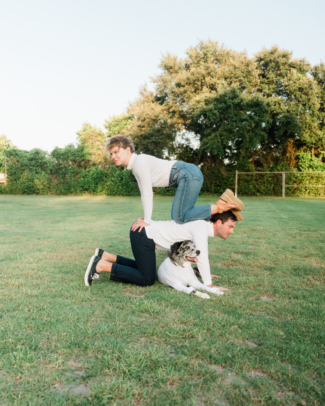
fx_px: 409
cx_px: 162
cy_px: 202
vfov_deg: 52.8
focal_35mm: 34
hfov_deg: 43.4
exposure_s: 1/6400
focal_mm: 30
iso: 1600
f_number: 2.8
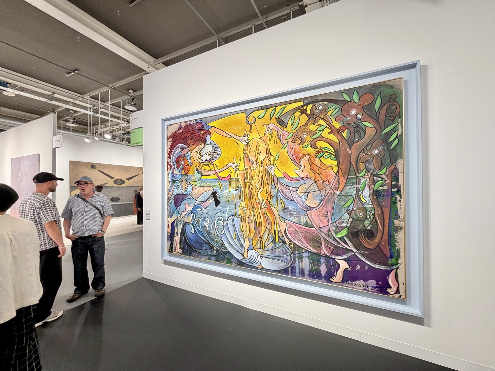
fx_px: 200
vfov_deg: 85.7
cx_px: 248
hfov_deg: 102.1
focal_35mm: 14
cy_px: 186
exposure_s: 1/100
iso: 125
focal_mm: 2.22
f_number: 2.2
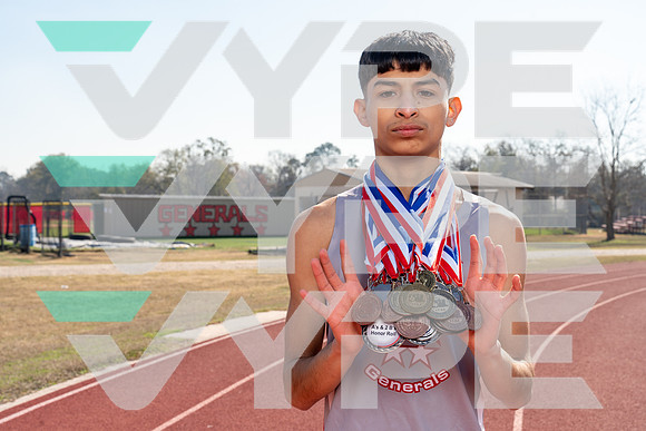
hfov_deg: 38.9
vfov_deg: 26.5
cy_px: 216
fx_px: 915
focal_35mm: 51
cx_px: 323
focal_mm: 51
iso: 125
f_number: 9
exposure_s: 1/200
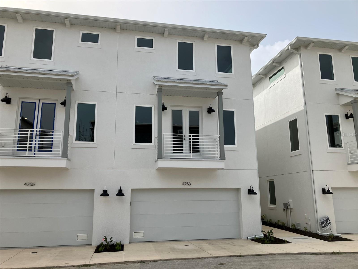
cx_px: 179
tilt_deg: +11.5
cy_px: 134
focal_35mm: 28
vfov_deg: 49.7
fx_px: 290
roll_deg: +1.1
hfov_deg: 63.4
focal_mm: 3.99
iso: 32
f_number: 1.8
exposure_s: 1/2703
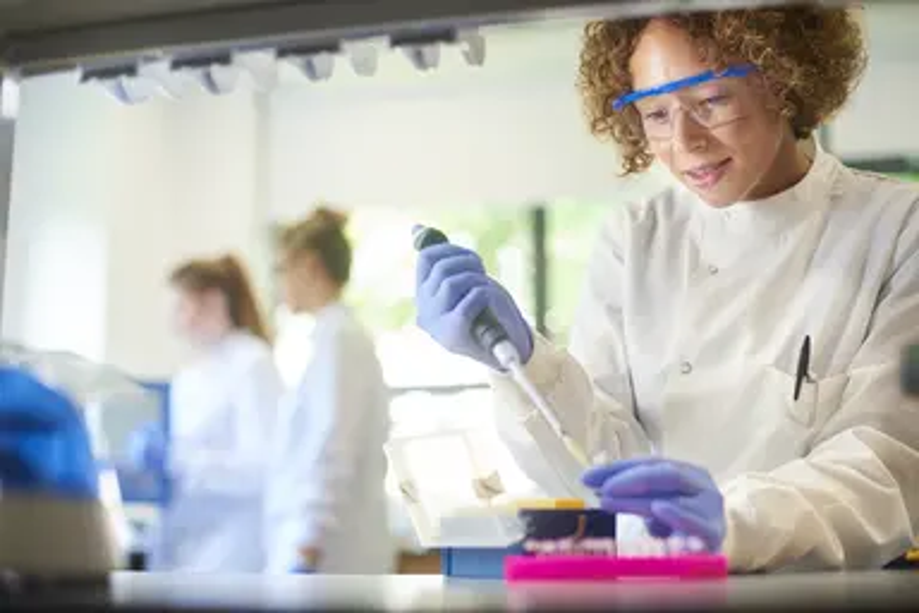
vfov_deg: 27.0
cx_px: 460
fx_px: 1276
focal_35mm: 50
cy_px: 306
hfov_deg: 39.6
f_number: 2.5
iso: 320
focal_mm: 50
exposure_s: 1/250
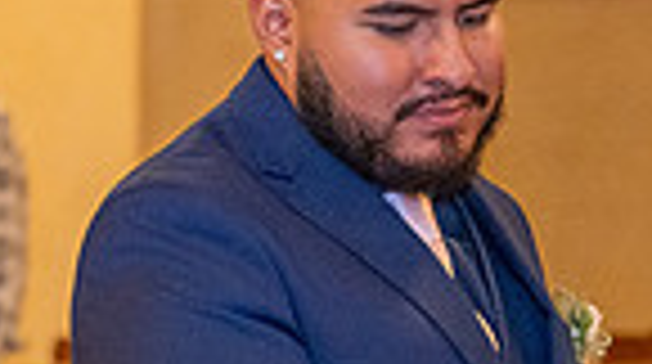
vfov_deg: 4.1
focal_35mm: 294
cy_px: 416
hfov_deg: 7.1
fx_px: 5074
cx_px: -558
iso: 2000
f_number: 3.5
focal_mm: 70
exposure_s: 1/200
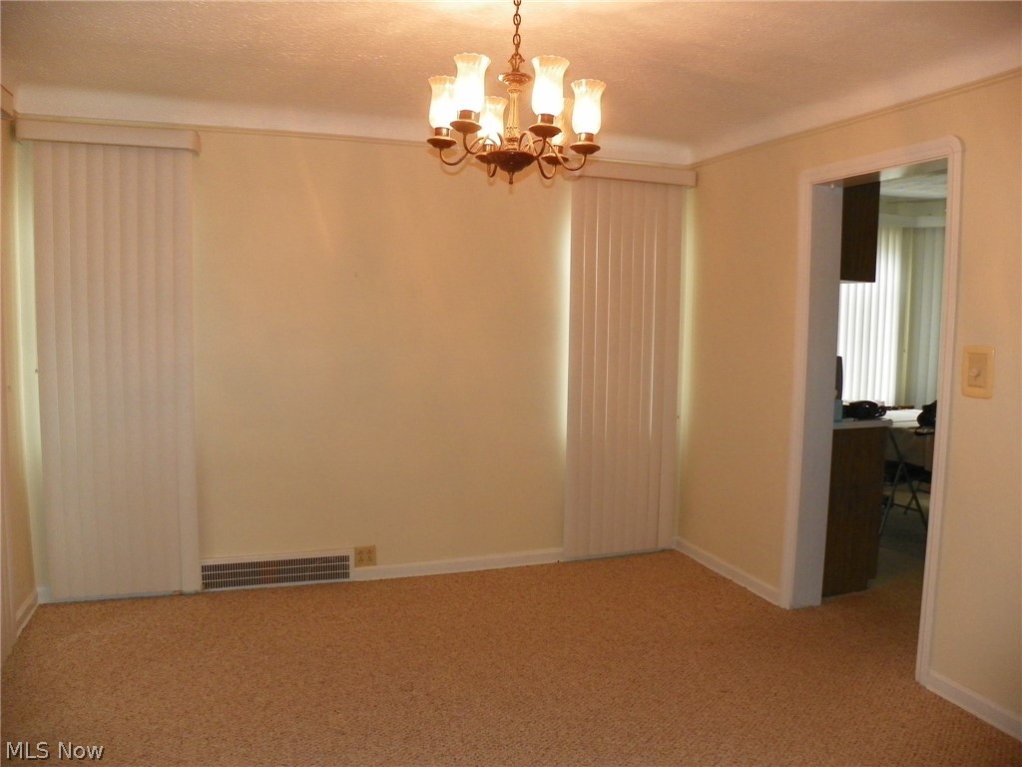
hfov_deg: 67.3
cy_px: 384
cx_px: 511
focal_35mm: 26
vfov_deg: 53.1
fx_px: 768
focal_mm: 4.6
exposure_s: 1/30
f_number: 2.8
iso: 200
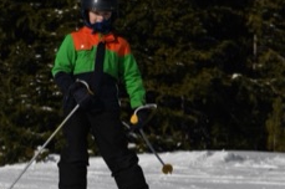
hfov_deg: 1.6
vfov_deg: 1.1
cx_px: 91
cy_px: 154
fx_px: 9937
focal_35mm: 1257
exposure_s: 1/1000
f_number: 14
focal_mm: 400
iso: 250
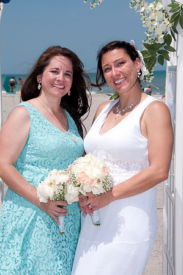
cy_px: 138
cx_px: 92
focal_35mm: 90
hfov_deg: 15.2
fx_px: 688
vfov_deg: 22.6
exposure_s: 1/250
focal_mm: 60
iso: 100
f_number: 13
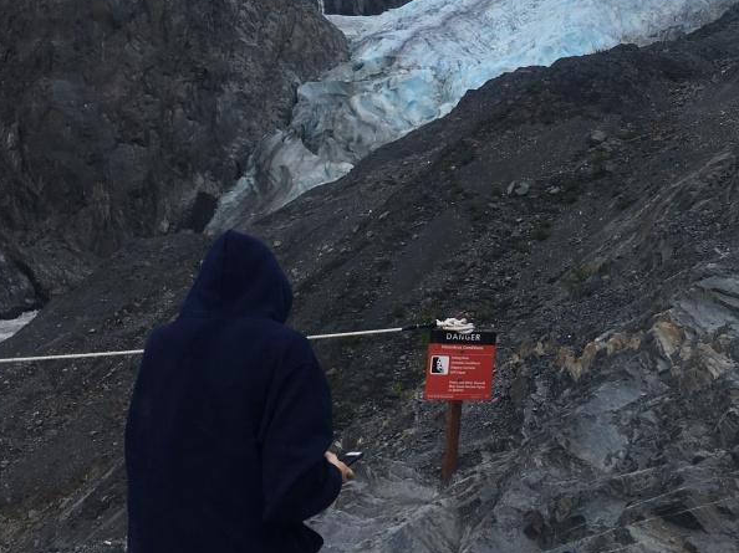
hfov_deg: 37.4
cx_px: 541
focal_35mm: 50
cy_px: 140
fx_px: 1067
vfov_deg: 28.7
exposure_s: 1/1202
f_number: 2.2
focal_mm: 4.15
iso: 25
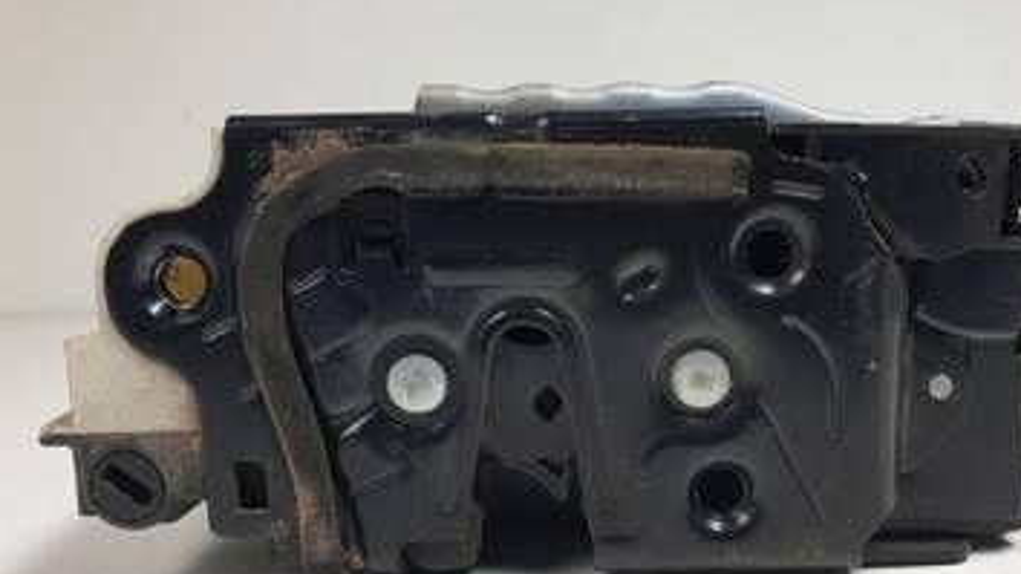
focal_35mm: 32
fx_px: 866
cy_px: 352
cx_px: 571
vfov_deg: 36.5
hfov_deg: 60.8
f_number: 2.4
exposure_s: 1/115
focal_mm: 4.3
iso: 50
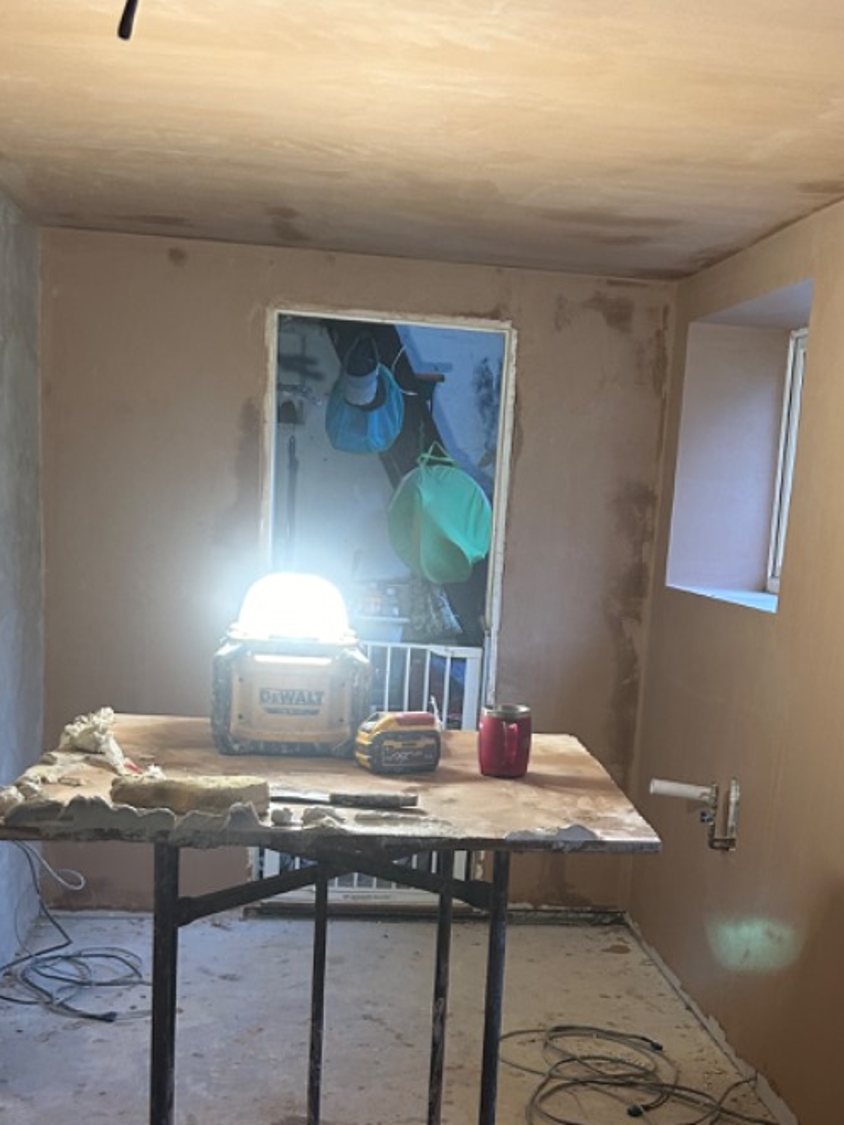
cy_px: 786
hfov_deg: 30.8
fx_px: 1528
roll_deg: -3.5
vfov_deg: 39.7
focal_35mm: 47
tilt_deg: -9.8
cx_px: 515
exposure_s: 1/60
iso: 160
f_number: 1.5
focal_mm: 5.7
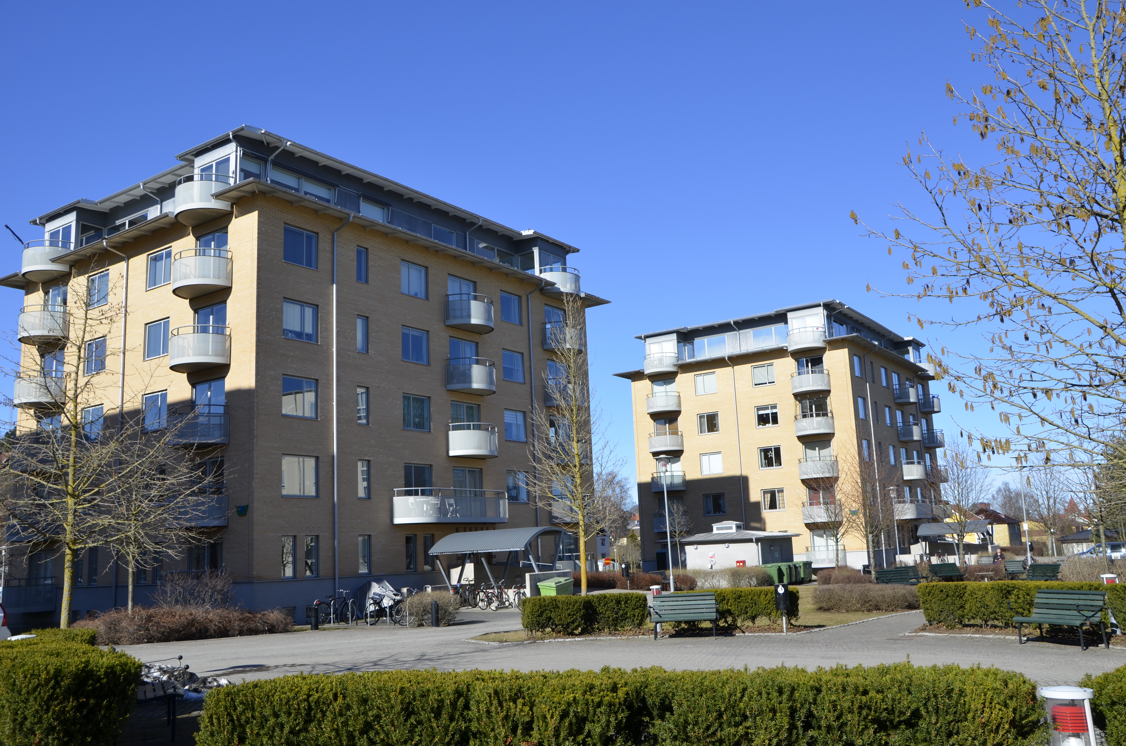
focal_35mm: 32
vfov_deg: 41.5
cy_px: 373
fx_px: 983
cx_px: 563
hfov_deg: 59.6
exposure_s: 1/250
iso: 100
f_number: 8
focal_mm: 21
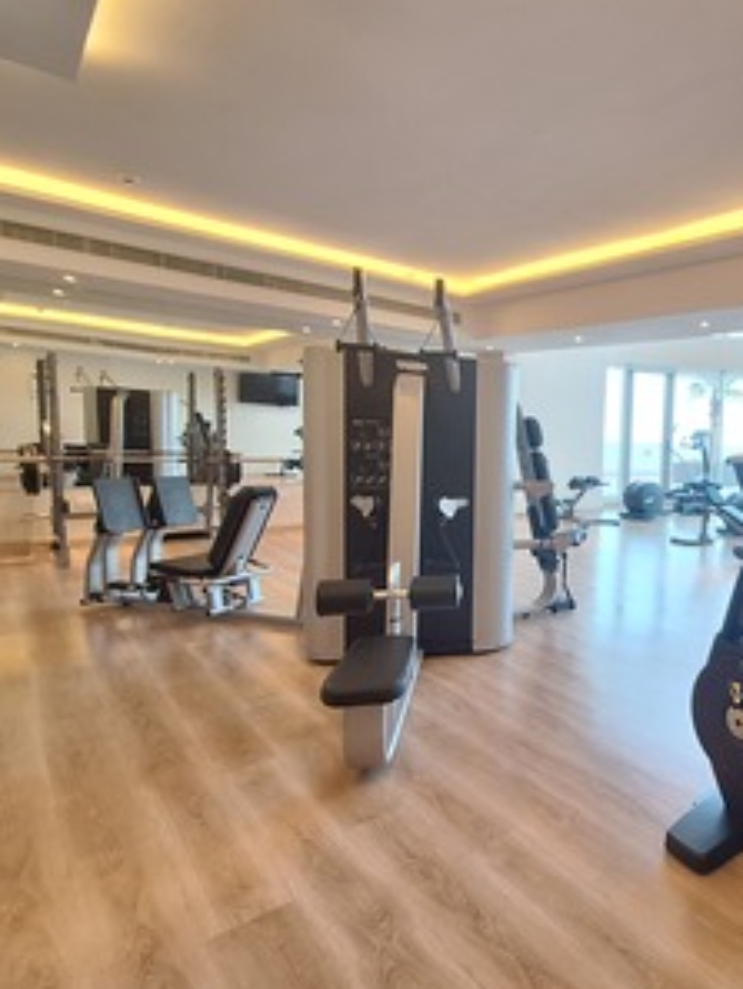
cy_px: 488
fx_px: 572
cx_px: 701
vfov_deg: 81.7
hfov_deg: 55.0
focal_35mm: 20
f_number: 2.2
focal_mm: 1.74
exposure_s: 1/50
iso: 125
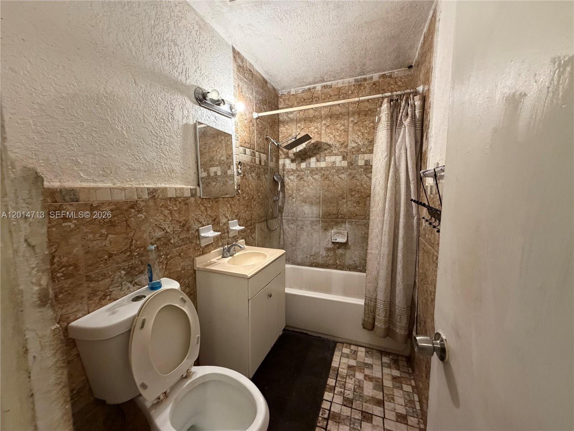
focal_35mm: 14
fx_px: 232
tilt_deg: -7.4
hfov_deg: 102.1
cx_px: 287
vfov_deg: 85.7
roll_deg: +0.9
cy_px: 216
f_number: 2.2
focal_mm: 2.22
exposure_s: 1/60
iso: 400
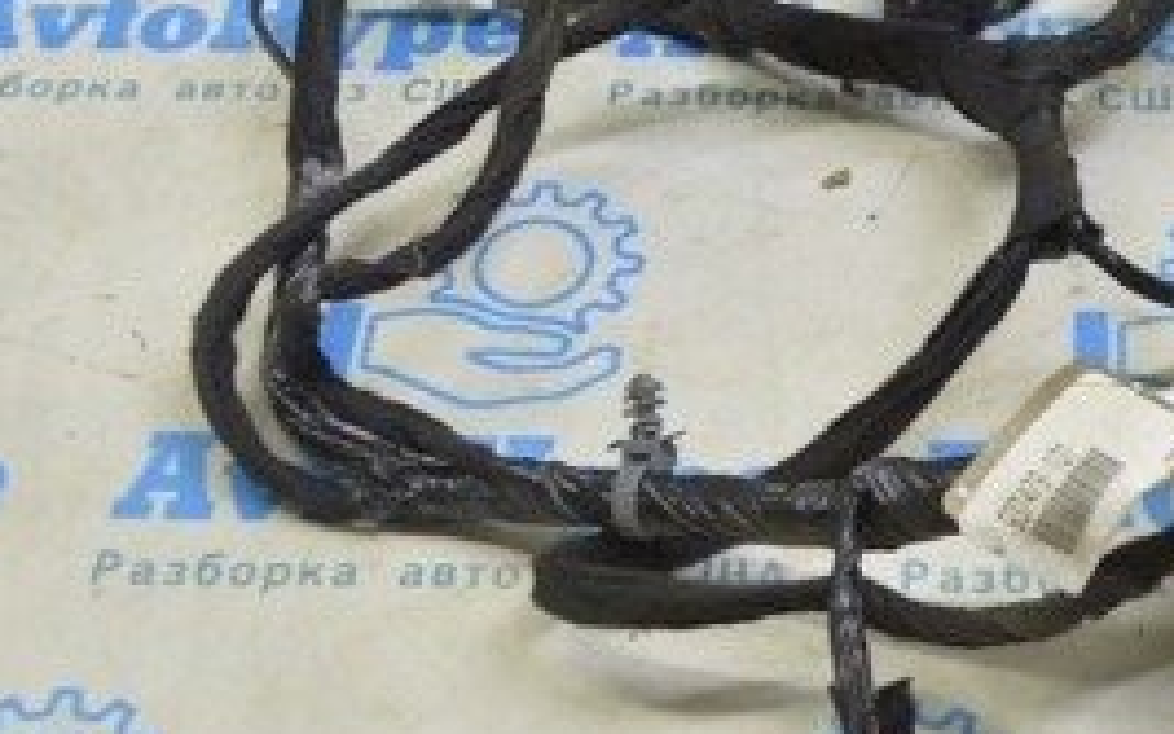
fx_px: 2816
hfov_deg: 22.9
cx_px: 1090
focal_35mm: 88
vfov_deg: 14.8
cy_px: 253
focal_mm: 24
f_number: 5.6
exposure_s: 1/20
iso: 400
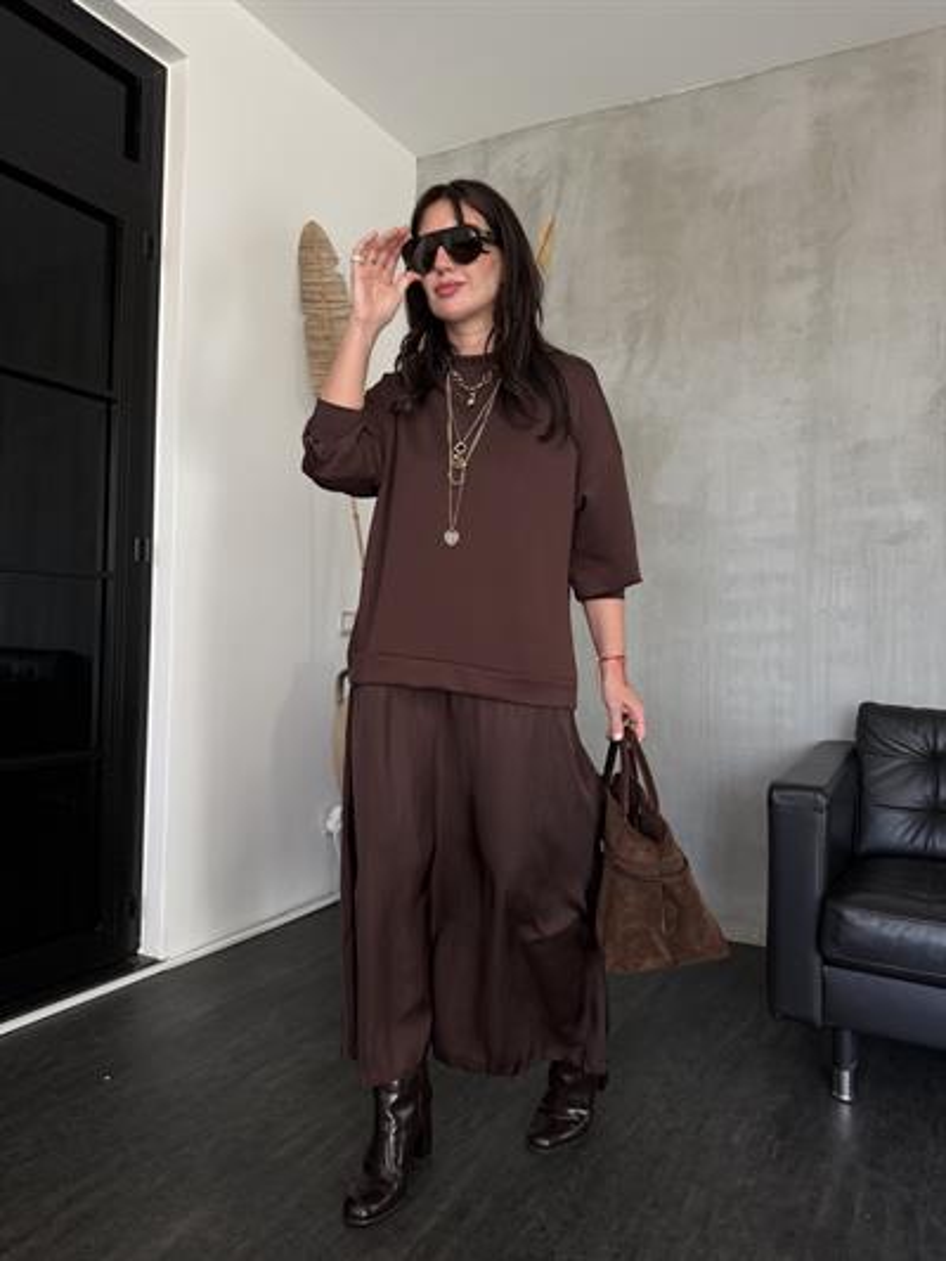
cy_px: 630
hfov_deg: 56.8
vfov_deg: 71.6
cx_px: 473
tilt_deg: +1.2
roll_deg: -1.3
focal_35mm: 24
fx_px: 874
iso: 200
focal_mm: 6.76
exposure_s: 1/97
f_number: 1.78
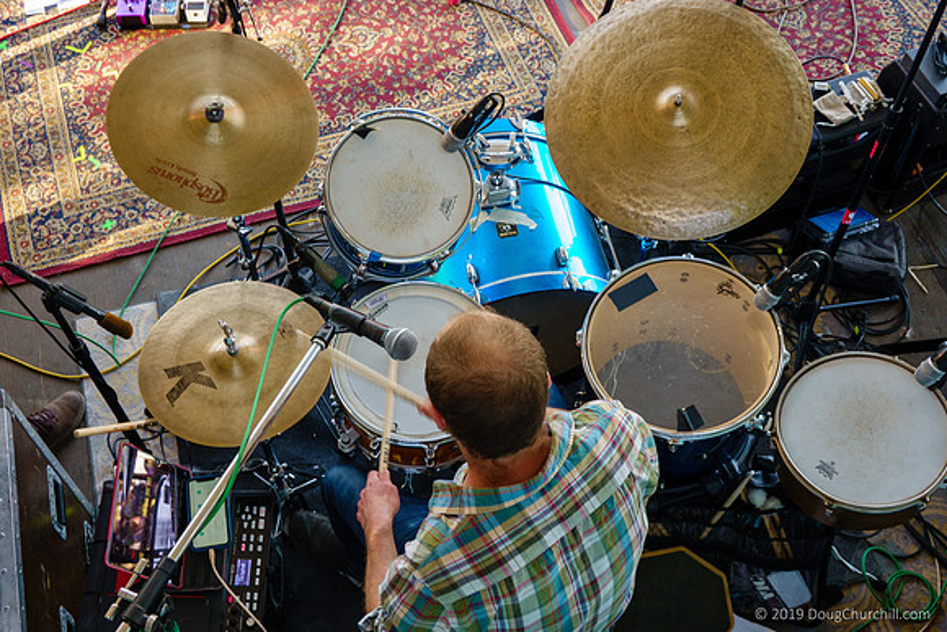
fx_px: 1131
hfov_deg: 45.4
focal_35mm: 43
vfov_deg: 31.2
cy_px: 316
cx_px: 474
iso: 400
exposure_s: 1/50
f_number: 4.5
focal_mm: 15.9
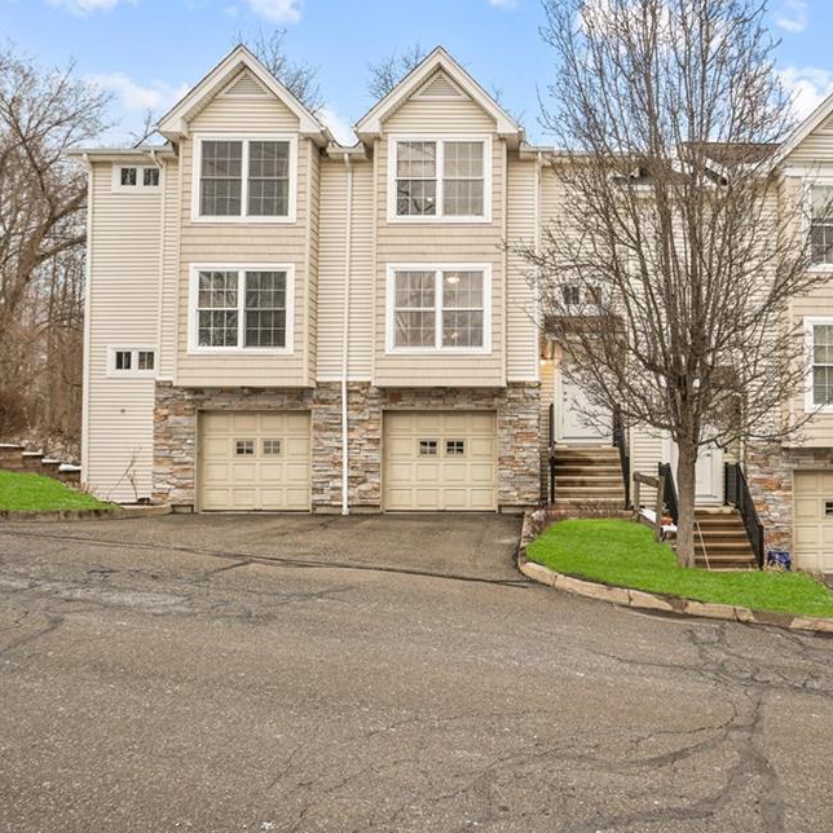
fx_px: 735
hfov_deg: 57.5
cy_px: 413
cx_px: 567
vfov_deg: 59.1
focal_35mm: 27
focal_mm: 20
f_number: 8
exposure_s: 1/50
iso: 100
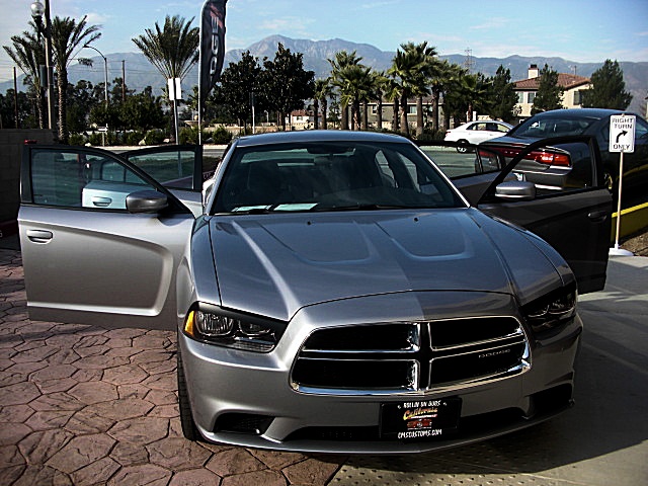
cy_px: 243
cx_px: 324
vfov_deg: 39.7
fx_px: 674
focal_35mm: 36
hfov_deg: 51.4
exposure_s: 1/500
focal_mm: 6.3
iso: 50
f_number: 2.8
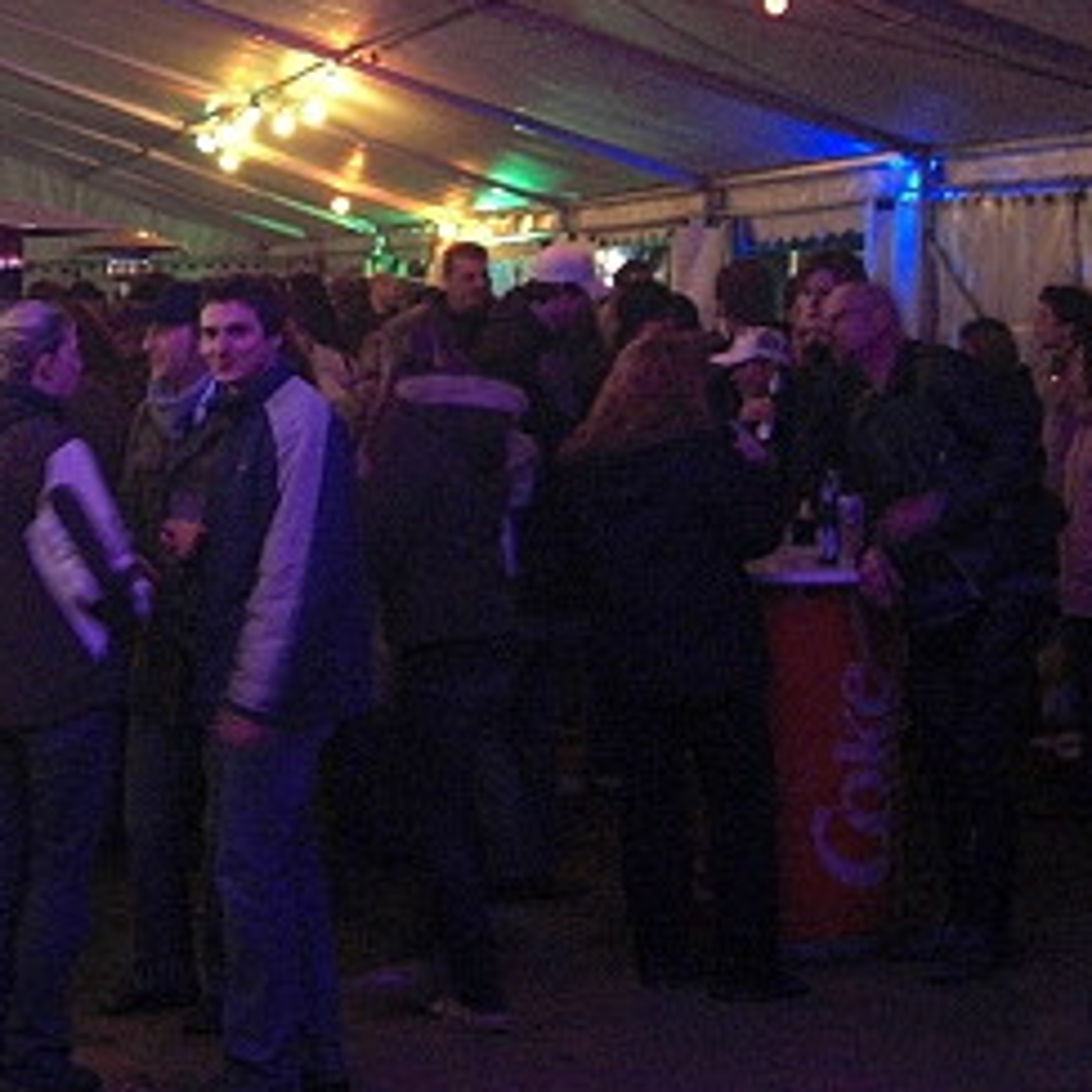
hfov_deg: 21.4
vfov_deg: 22.0
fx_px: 2784
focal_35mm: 78
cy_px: 293
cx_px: -2
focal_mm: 7.9
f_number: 2.8
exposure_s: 1/8
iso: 800
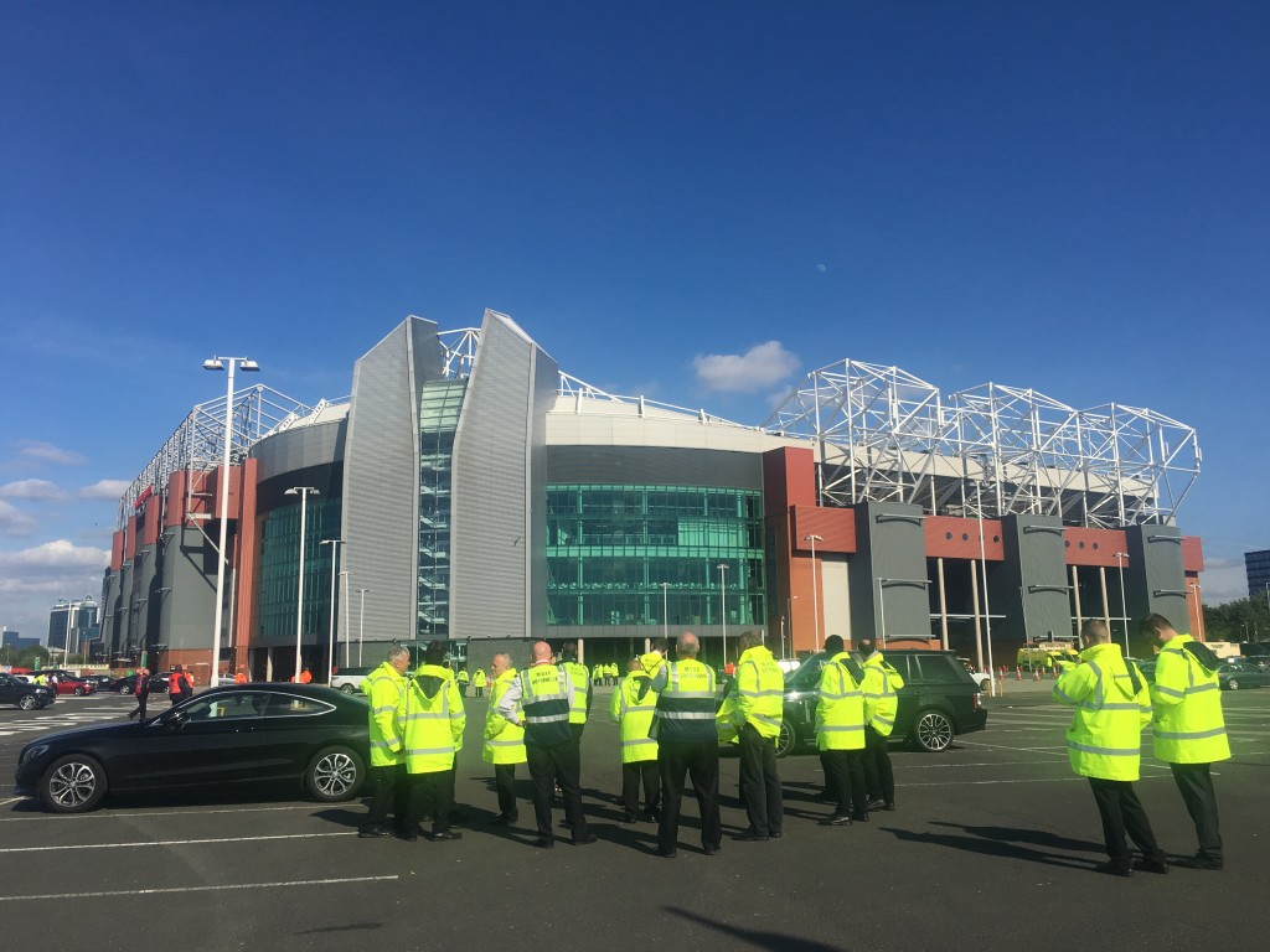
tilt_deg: +9.7
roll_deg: +1.2
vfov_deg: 48.2
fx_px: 1064
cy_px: 476
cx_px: 635
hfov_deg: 61.7
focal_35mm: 29
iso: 25
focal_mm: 4.15
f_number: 2.2
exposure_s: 1/3077
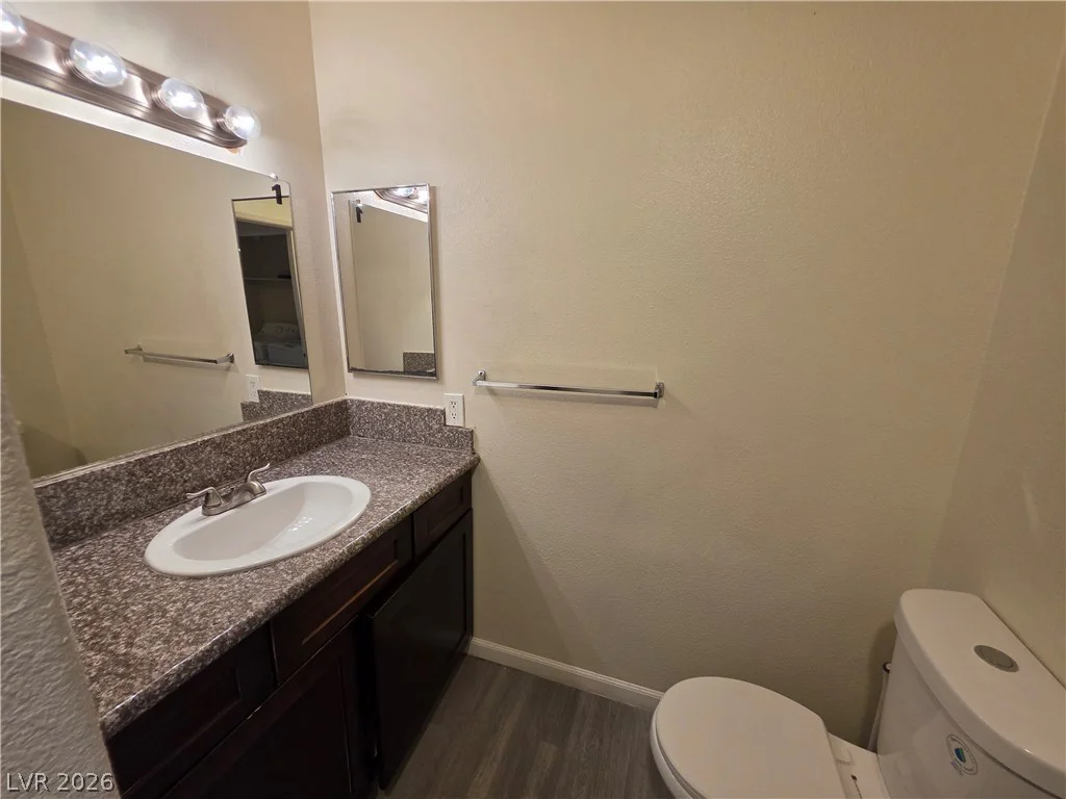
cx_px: 533
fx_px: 400
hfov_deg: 106.2
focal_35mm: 13
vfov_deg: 89.9
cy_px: 400
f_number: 1.9
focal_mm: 2.2
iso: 200
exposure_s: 1/120
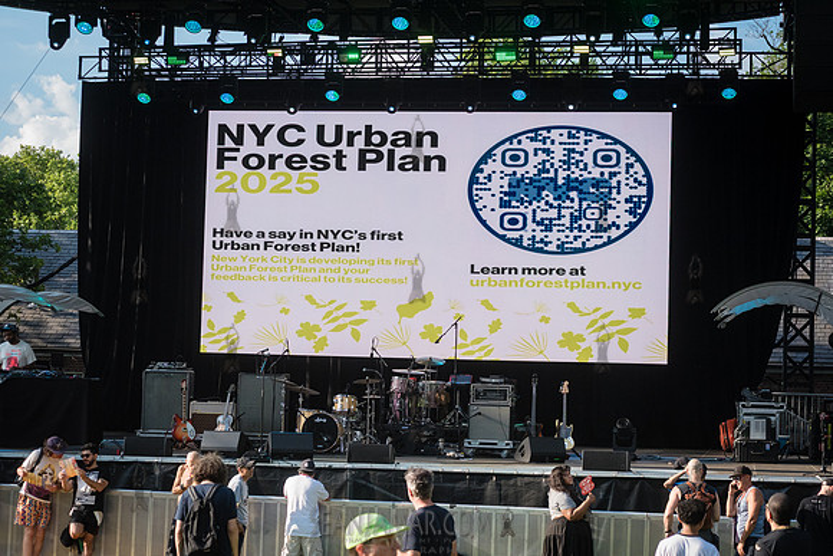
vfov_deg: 17.1
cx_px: 416
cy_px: 278
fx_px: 1851
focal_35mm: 80
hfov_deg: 25.4
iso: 2000
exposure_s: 1/4000
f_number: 5
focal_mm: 80
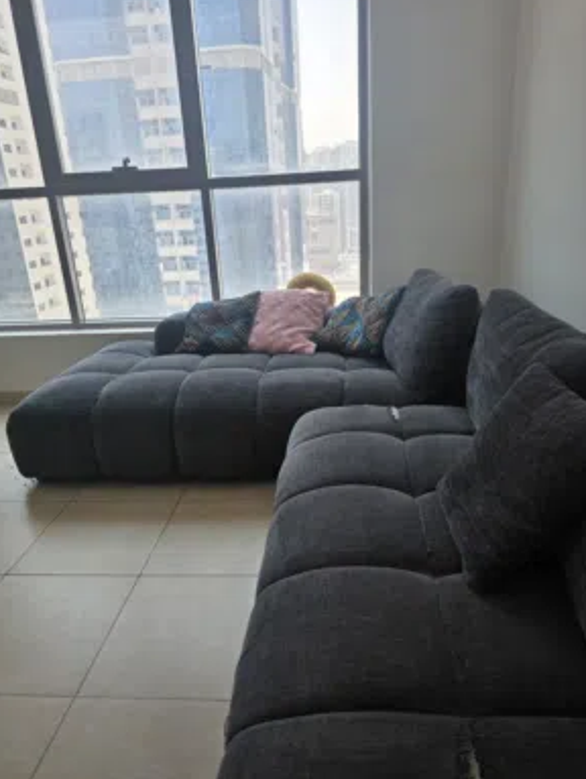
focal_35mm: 24
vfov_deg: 71.5
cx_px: 293
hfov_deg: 56.9
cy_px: 391
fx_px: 541
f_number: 1.7
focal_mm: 6.3
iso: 64
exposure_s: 1/359
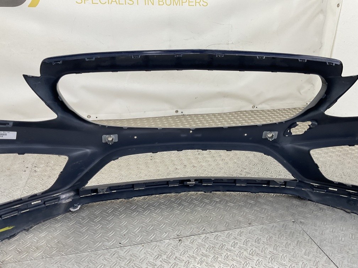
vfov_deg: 48.2
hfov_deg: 61.7
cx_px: 179
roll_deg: +0.4
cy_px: 134
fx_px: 300
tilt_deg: -22.4
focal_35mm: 29
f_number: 1.8
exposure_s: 1/120
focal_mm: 3
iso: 32
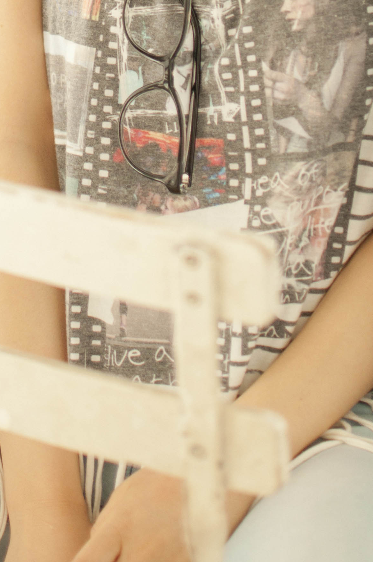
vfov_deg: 15.5
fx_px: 1998
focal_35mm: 128
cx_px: 73
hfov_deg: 10.6
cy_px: -80
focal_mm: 35
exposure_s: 1/160
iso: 200
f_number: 1.8
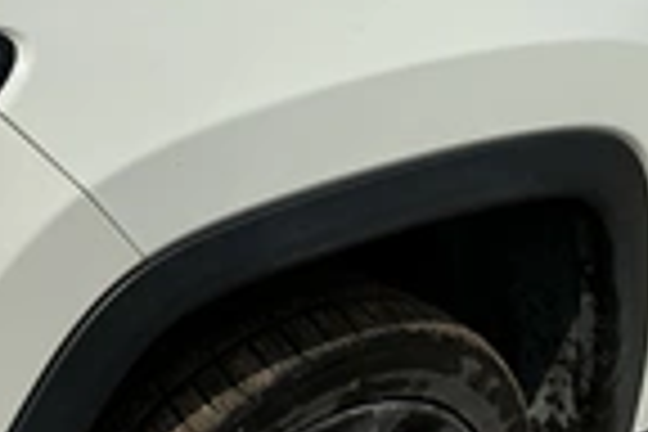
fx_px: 1458
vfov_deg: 16.7
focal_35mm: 81
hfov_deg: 23.8
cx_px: -32
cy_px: 378
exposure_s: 1/5814
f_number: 1.8
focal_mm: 3
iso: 25
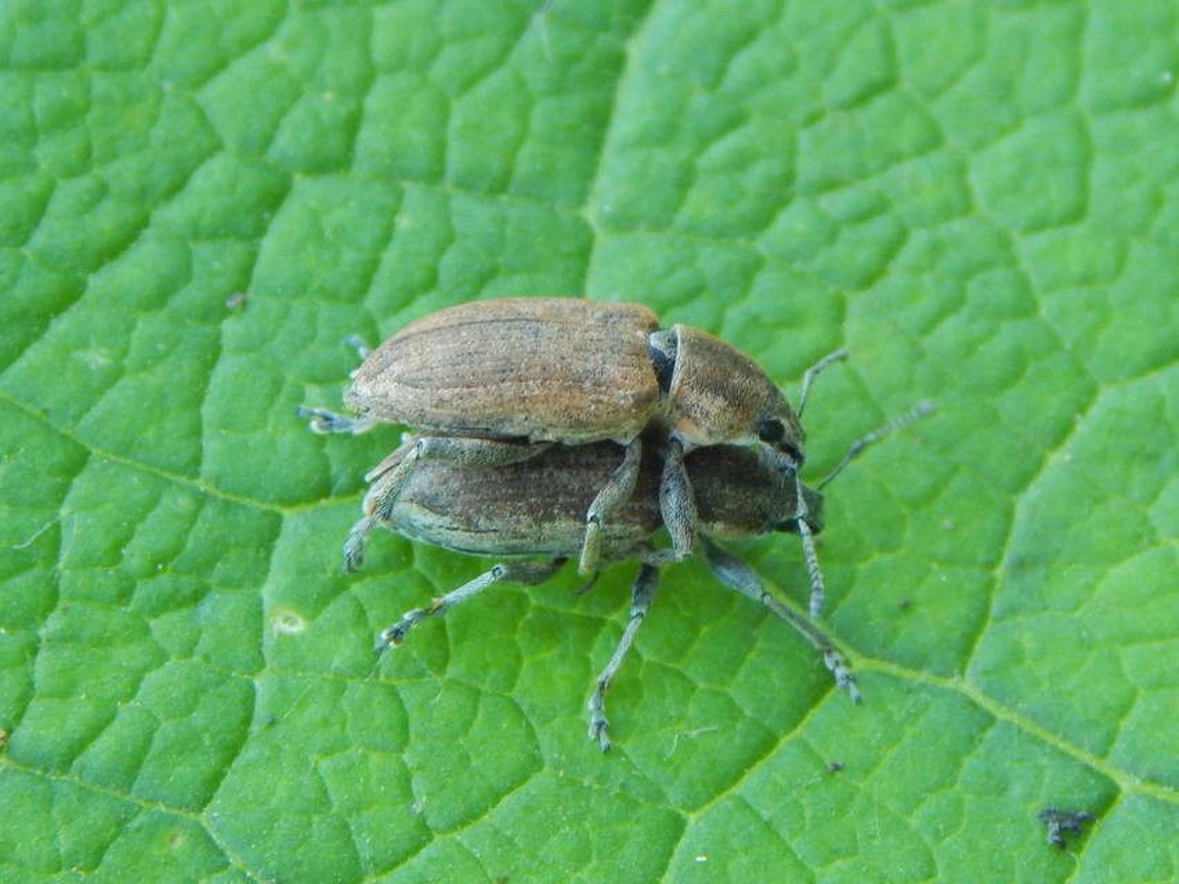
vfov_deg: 10.5
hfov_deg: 14.0
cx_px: 590
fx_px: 4803
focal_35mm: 141
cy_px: 442
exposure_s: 1/125
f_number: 4.9
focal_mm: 25.3
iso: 400
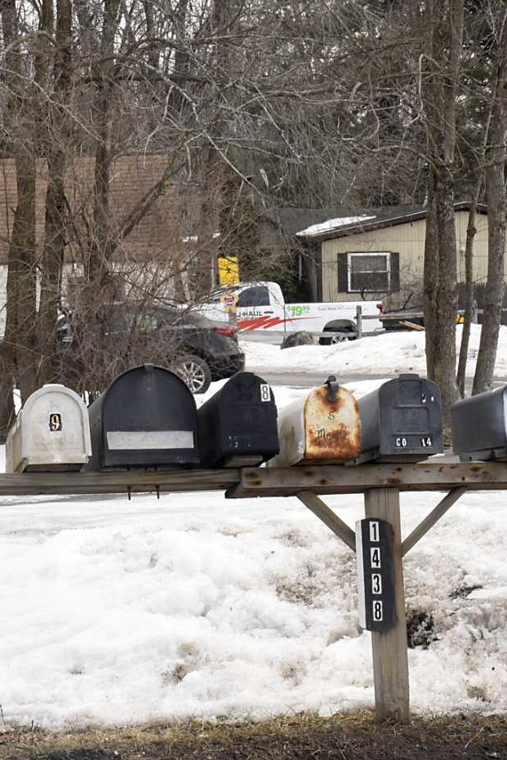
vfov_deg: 13.3
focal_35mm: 154
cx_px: 354
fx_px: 3252
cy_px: 329
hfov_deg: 8.9
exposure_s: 1/250
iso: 2500
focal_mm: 70
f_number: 22
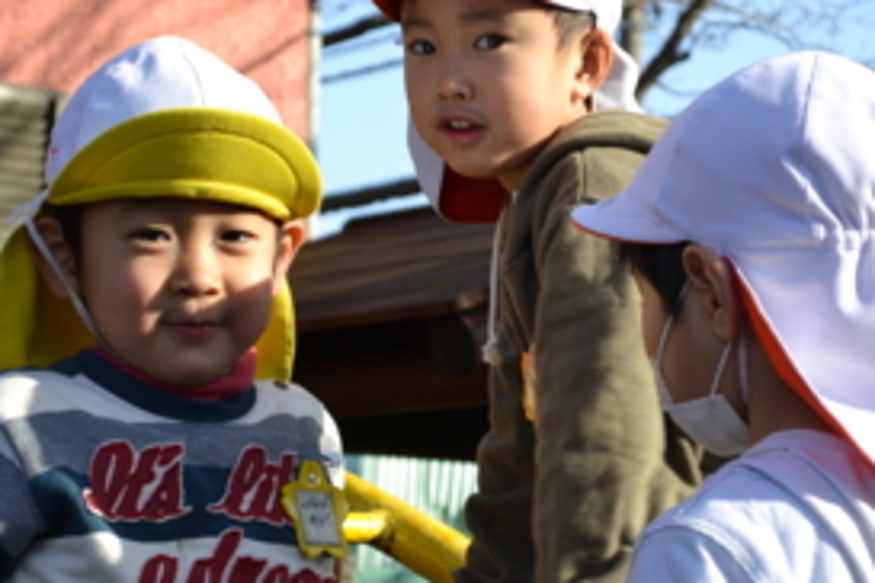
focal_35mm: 121
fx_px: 2934
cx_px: 417
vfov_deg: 11.3
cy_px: 386
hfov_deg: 17.0
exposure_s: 1/160
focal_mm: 55
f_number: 6.3
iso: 100
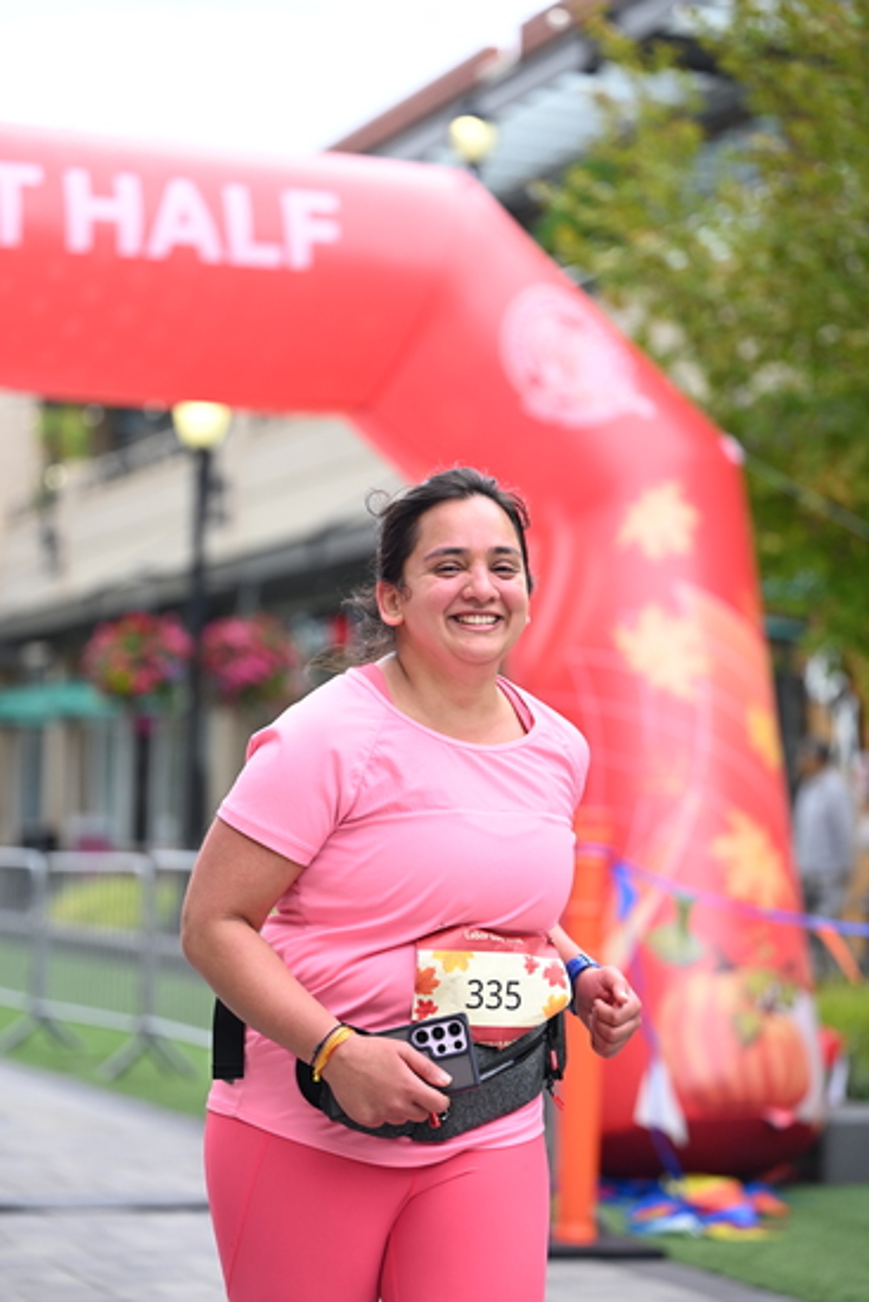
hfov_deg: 15.5
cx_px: 434
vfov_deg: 23.1
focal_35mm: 88
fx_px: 3184
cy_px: 651
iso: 640
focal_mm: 88
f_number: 2.8
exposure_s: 1/1600
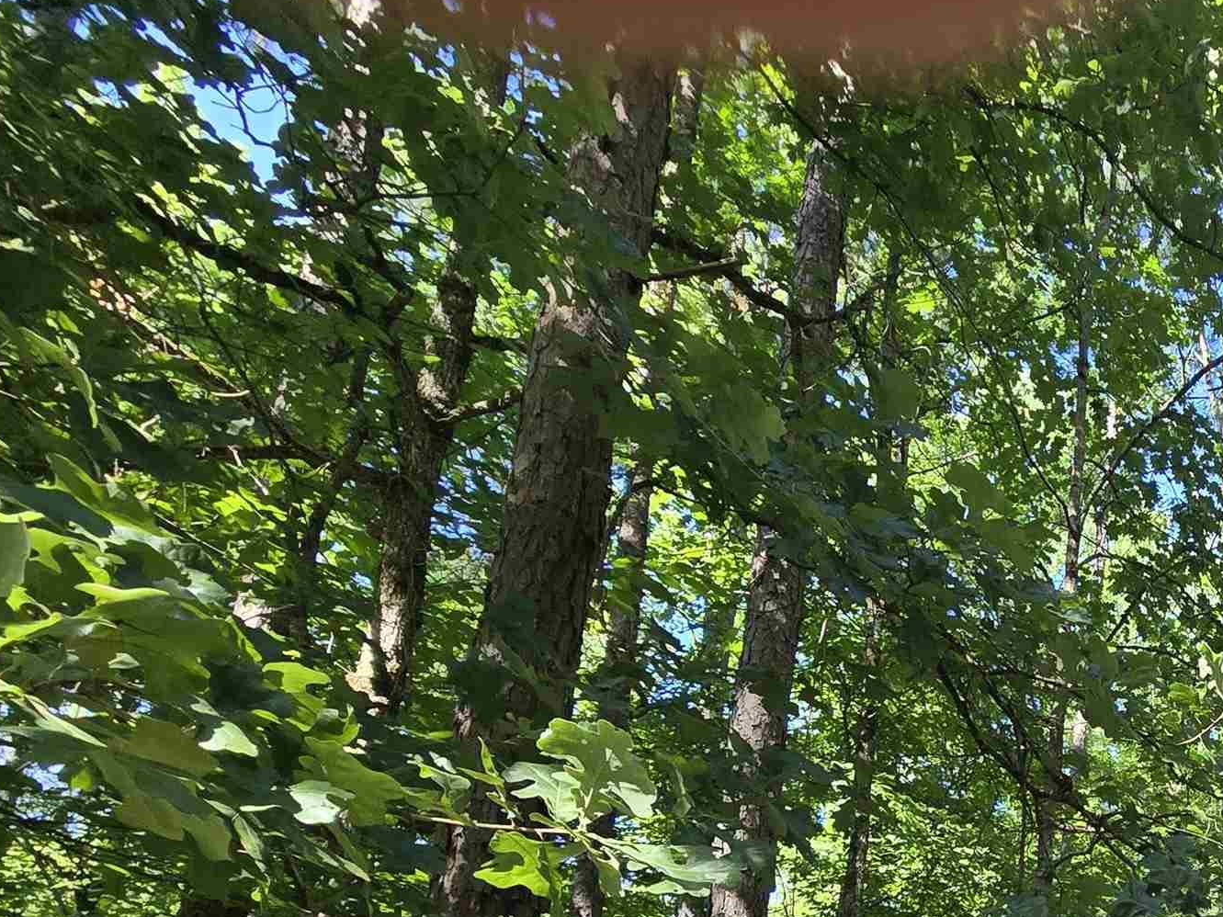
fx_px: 1060
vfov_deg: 38.0
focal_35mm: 30
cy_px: 1032
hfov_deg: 46.7
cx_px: 1298
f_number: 2.2
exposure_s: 1/222
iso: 50
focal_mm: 2.2
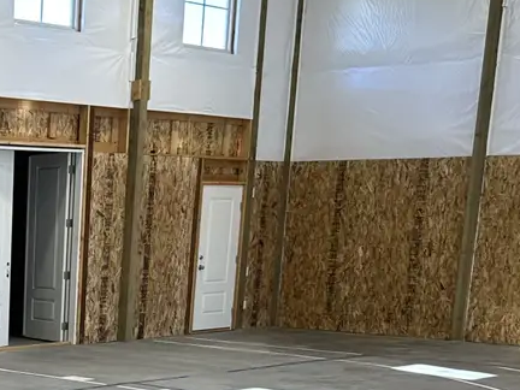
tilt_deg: -14.0
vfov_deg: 17.2
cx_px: -107
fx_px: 1202
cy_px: 522
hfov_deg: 22.5
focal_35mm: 80
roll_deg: -1.5
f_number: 1.78
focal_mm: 6.86
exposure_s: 1/154
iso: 80
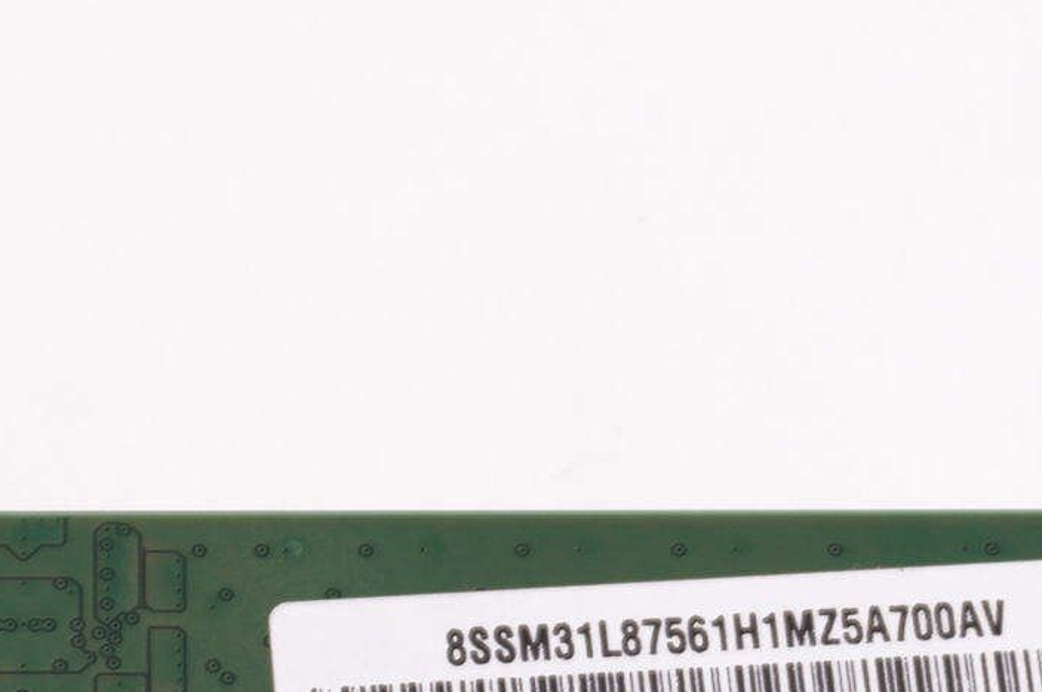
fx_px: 5400
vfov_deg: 7.3
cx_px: 19
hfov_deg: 10.9
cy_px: 805
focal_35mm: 187
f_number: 5.6
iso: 160
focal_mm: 35
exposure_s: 1/13
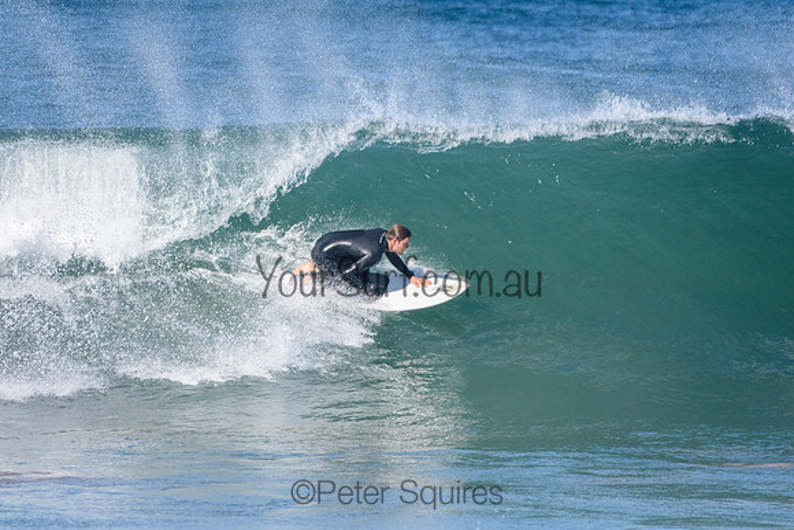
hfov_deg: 2.7
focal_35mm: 750
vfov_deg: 1.8
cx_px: 397
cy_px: 265
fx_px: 16547
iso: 800
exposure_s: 1/4000
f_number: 5.6
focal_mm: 500
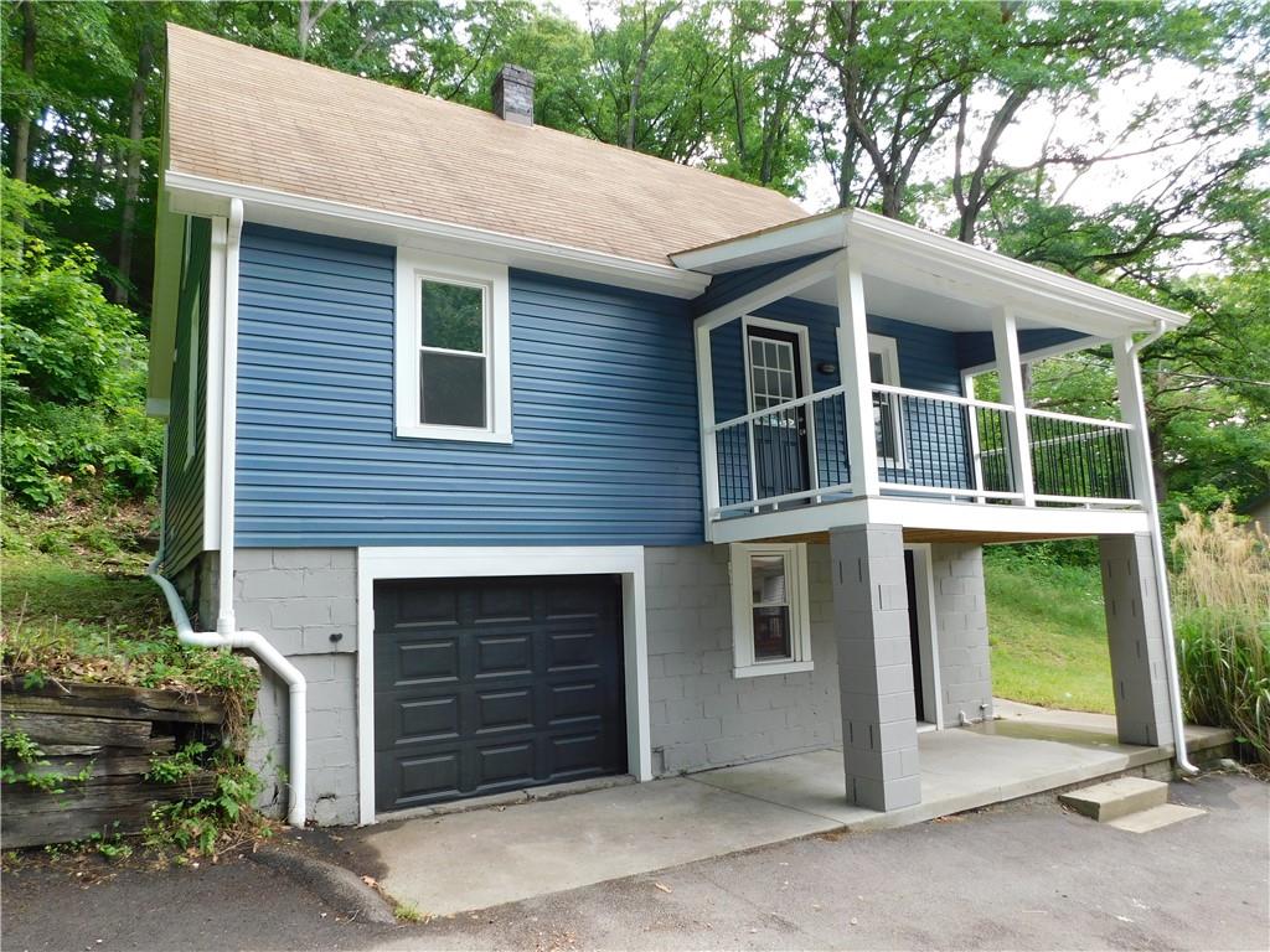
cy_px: 476
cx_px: 635
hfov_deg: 73.9
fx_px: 844
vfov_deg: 58.9
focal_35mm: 23
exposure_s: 1/125
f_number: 3
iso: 125
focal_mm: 4
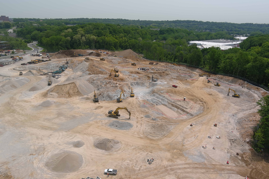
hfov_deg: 63.7
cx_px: 134
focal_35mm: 29
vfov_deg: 45.0
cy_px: 90
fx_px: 217
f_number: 2.8
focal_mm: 10.57
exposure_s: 1/1600
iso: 100
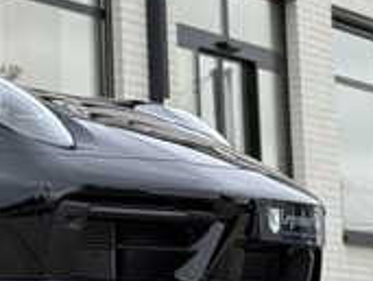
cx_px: -314
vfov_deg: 6.8
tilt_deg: +11.1
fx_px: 2322
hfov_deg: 8.8
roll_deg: -0.7
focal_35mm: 215
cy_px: -150
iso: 100
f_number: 1.78
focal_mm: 6.76
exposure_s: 1/1041
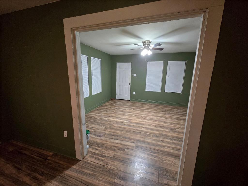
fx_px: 93
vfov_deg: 89.9
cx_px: 124
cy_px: 93
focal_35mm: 13
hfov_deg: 106.2
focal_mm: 2.2
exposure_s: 1/60.2
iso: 800
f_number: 2.2
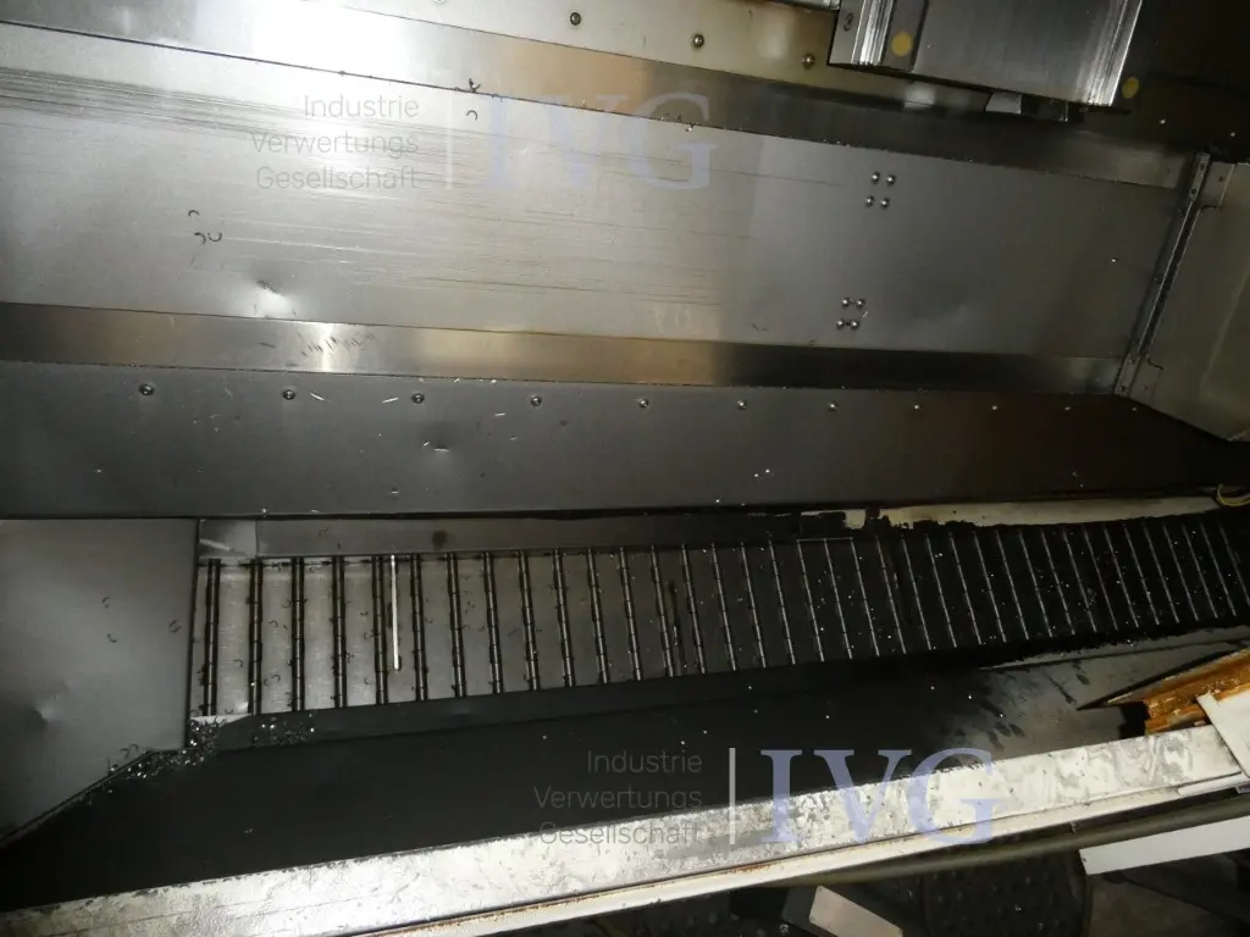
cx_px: 625
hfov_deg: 71.6
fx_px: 867
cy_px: 468
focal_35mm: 24
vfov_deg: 56.8
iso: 800
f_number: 3.3
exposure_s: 1/125
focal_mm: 4.3
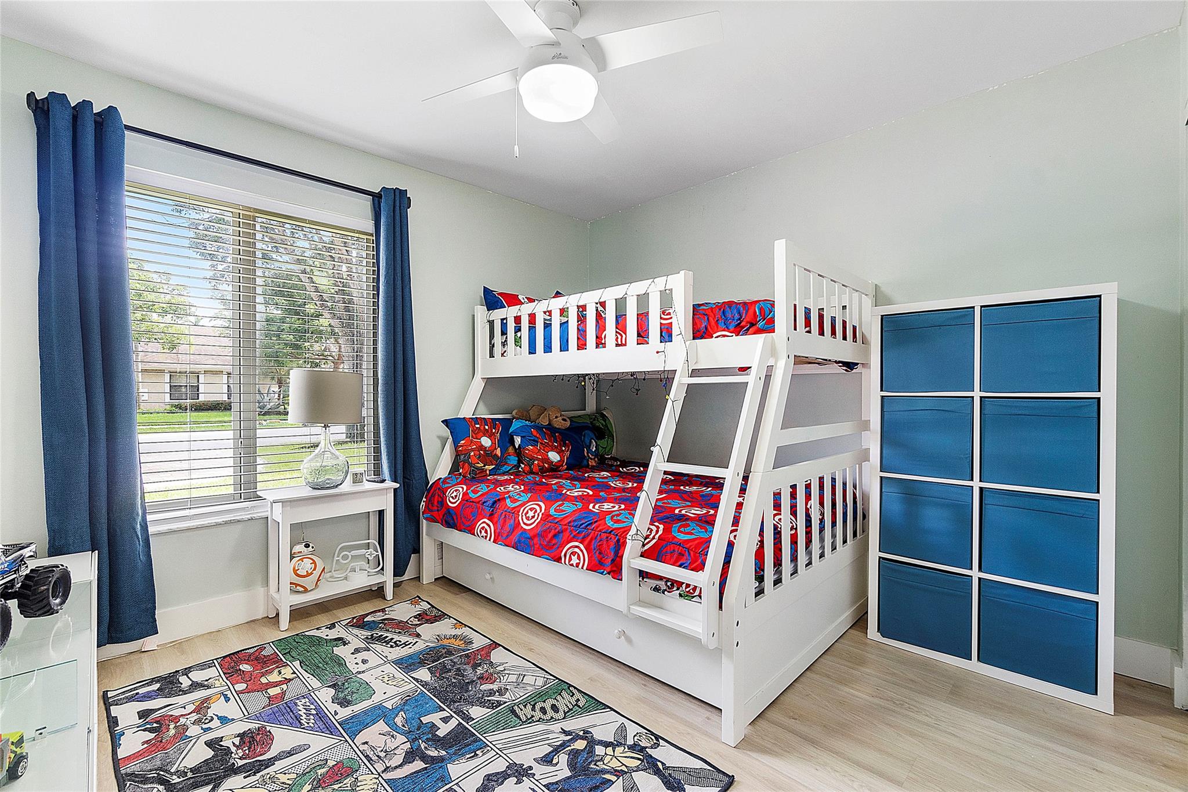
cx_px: 594
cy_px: 396
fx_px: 495
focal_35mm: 15
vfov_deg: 77.3
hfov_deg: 100.4
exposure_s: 1/5
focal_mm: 10
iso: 250
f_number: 9
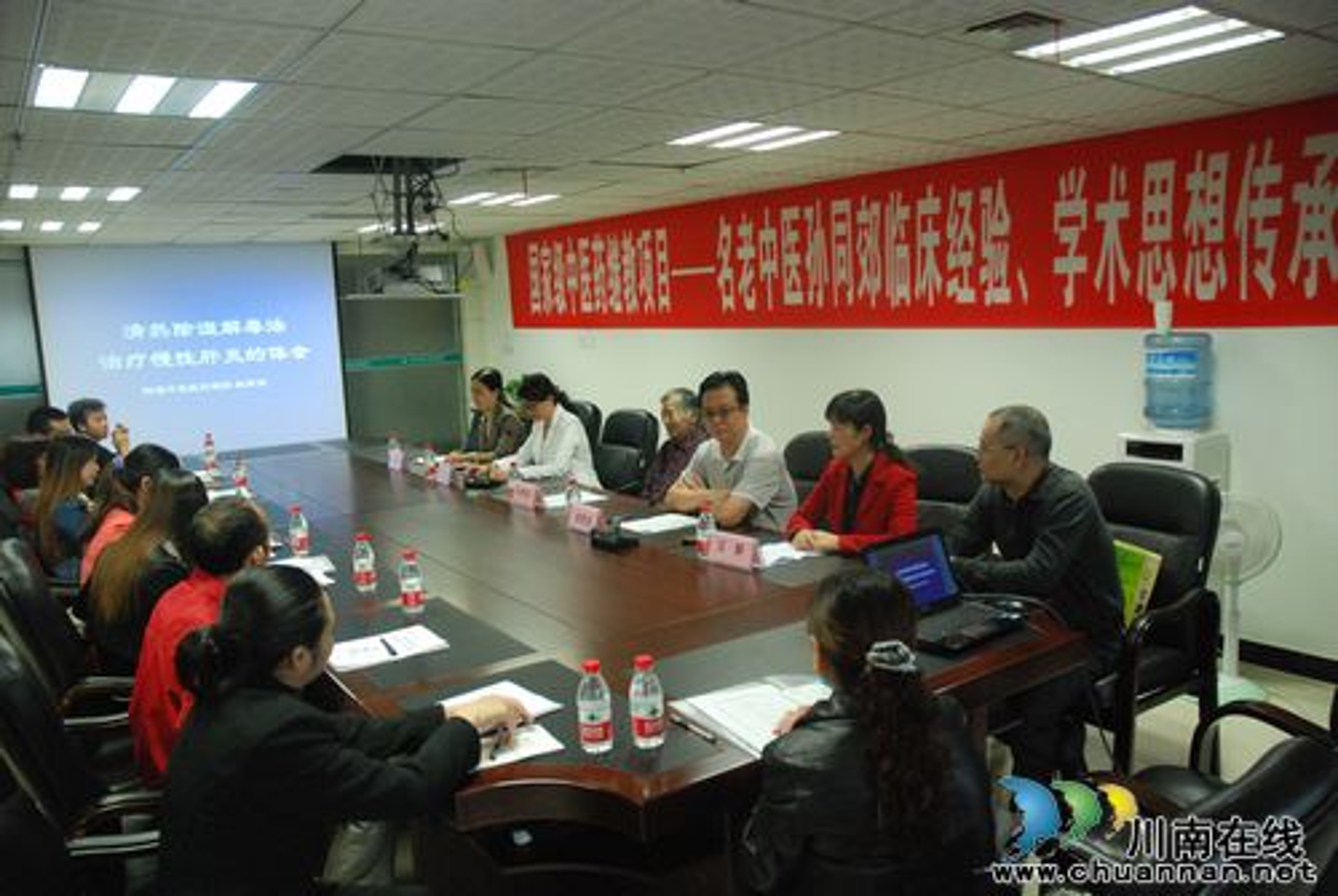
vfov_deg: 48.1
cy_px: 448
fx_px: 1005
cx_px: 669
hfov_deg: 67.3
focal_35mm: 27
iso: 1600
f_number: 4
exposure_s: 1/45
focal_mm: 18
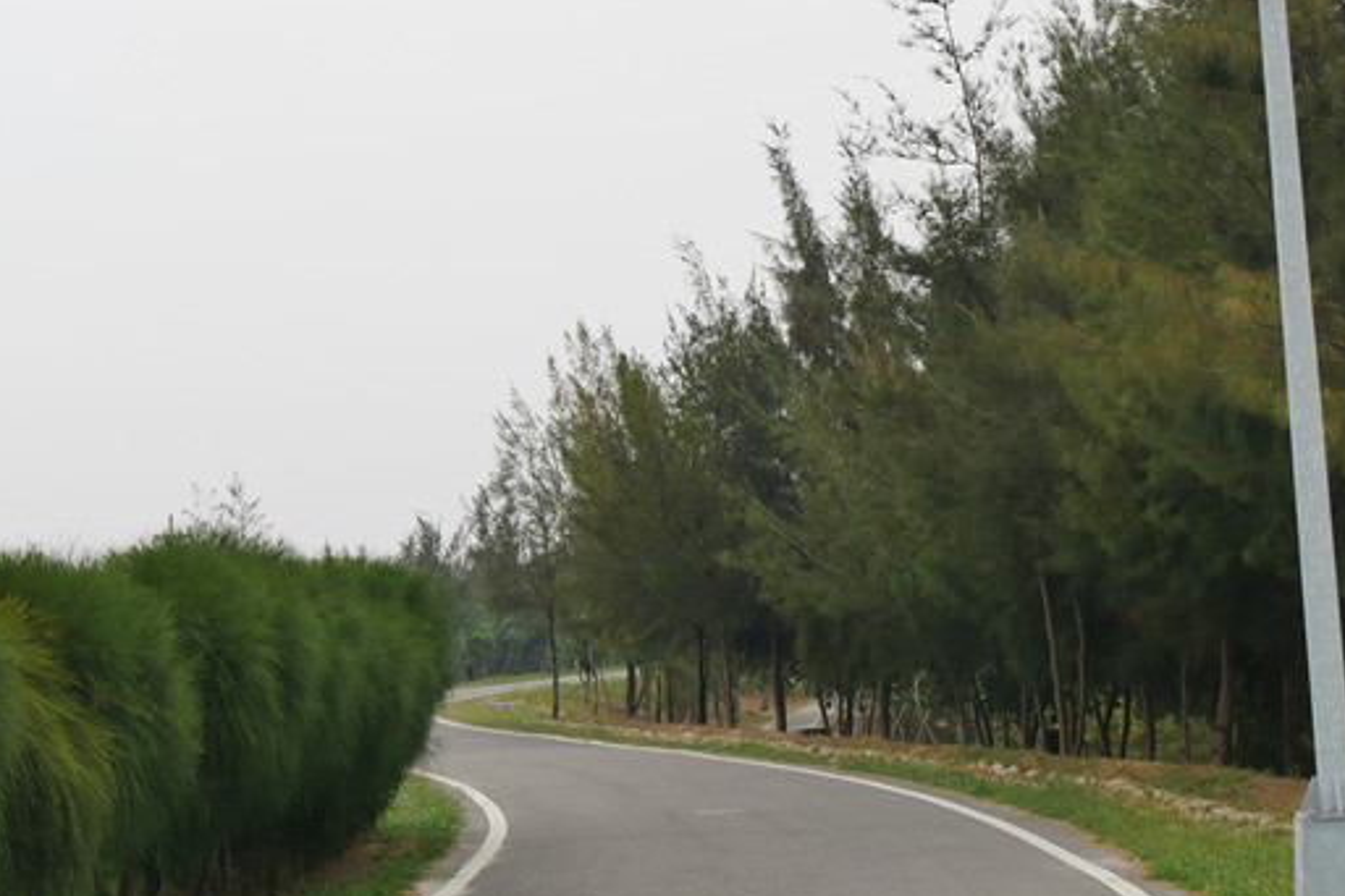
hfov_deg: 26.2
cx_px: 482
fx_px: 2877
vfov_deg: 17.5
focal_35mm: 77
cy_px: 113
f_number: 6.3
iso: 200
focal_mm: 19
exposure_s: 1/250
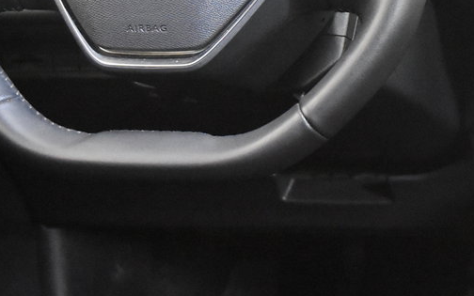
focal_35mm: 120
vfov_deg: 10.8
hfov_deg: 16.9
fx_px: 1554
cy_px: 52
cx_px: 493
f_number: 3.3
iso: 10000
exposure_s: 1/50
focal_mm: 31
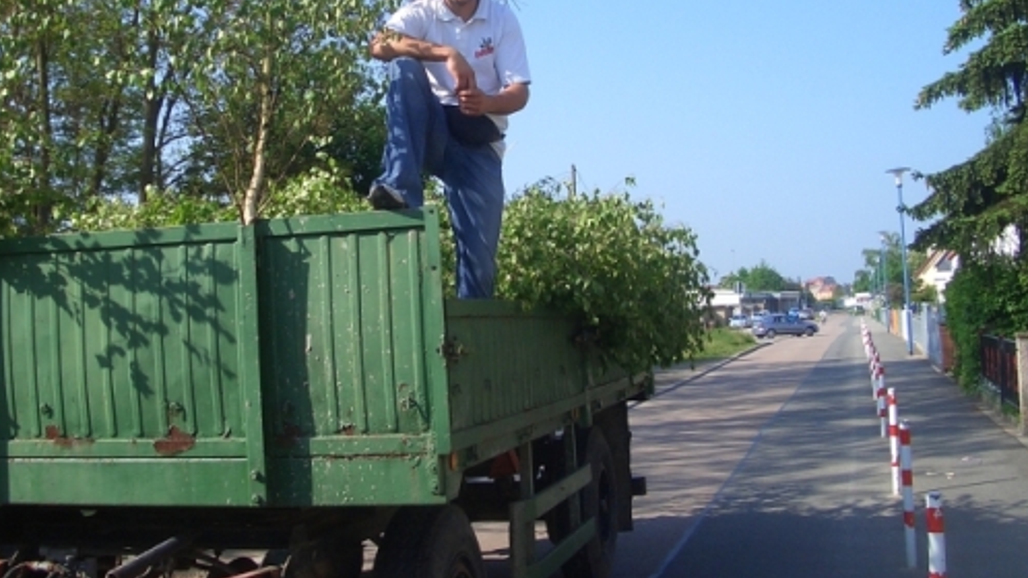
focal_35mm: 49
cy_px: 136
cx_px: 403
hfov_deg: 41.9
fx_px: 1336
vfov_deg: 24.1
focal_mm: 5.8
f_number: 4.3
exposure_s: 1/400
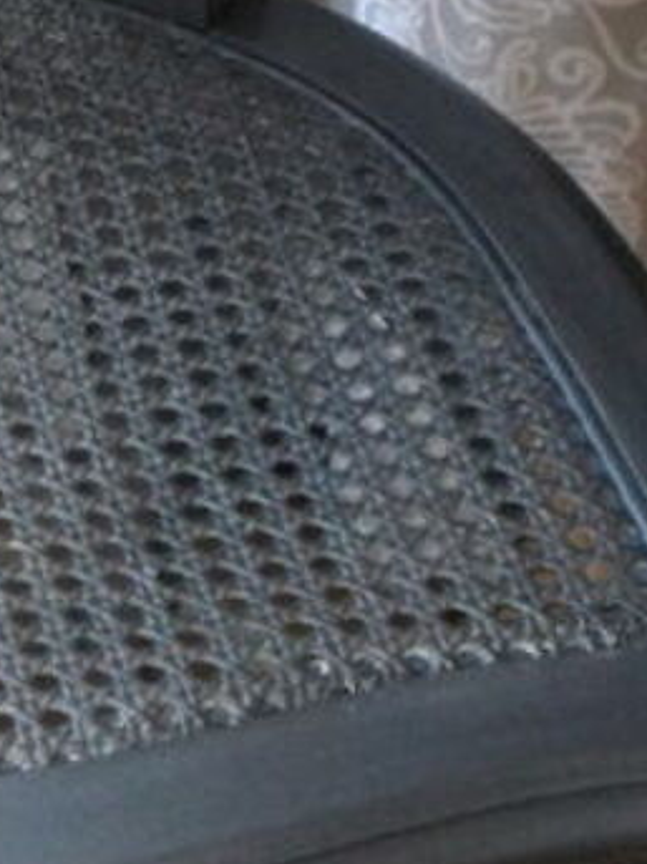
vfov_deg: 13.1
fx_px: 3591
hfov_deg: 10.1
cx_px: -229
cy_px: -382
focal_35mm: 144
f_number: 4
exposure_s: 1/45
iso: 240
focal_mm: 6.6
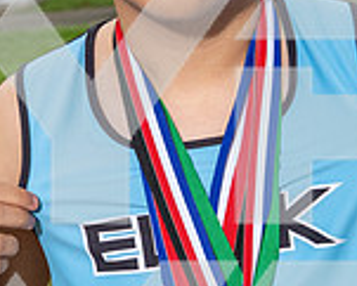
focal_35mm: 155
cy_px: 98
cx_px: 160
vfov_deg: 10.0
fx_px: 1639
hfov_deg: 12.4
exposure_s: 1/250
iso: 500
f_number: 6.3
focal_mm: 41
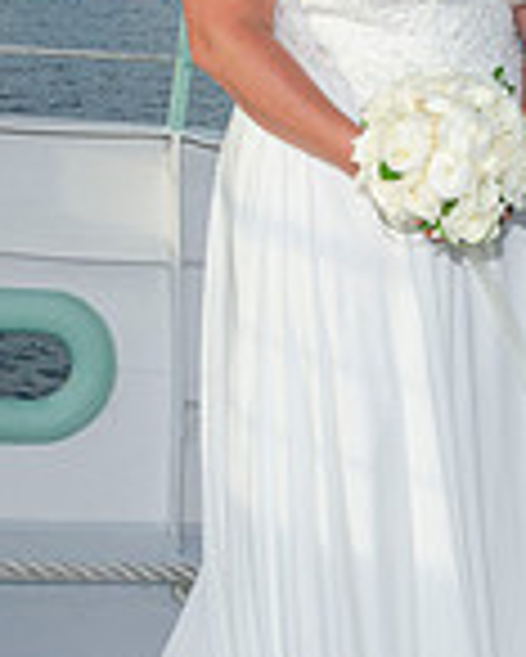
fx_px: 2022
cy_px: 297
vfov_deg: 18.4
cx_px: 432
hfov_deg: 14.7
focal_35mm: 104
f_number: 8
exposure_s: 1/250
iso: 100
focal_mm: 24
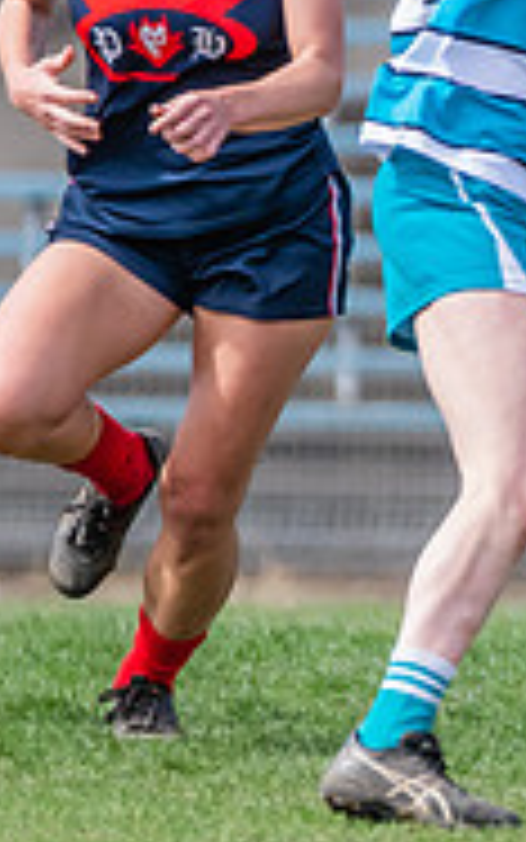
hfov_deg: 0.6
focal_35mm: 2046
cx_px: 1937
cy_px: 325
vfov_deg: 1.0
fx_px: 46892
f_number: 7.1
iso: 800
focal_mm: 400
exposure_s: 1/1600
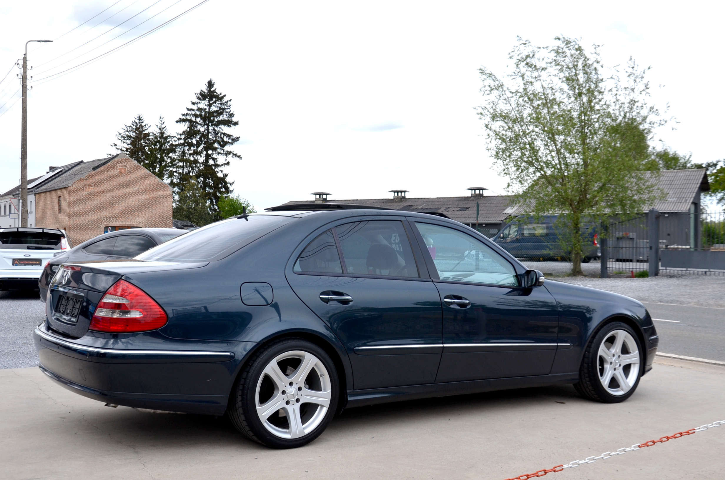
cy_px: 240
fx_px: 784
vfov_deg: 34.1
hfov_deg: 49.6
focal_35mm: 39
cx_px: 362
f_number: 8
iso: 200
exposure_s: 1/250
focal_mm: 26
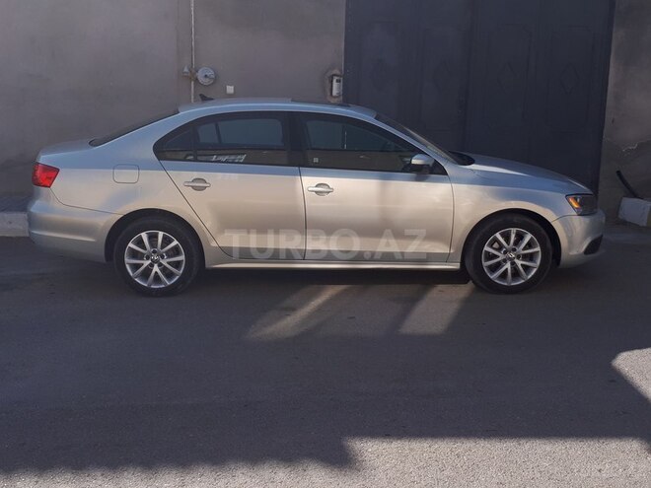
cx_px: 326
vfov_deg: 51.4
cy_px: 244
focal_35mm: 27
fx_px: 508
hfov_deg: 65.3
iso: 40
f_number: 1.9
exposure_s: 1/917
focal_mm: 3.6
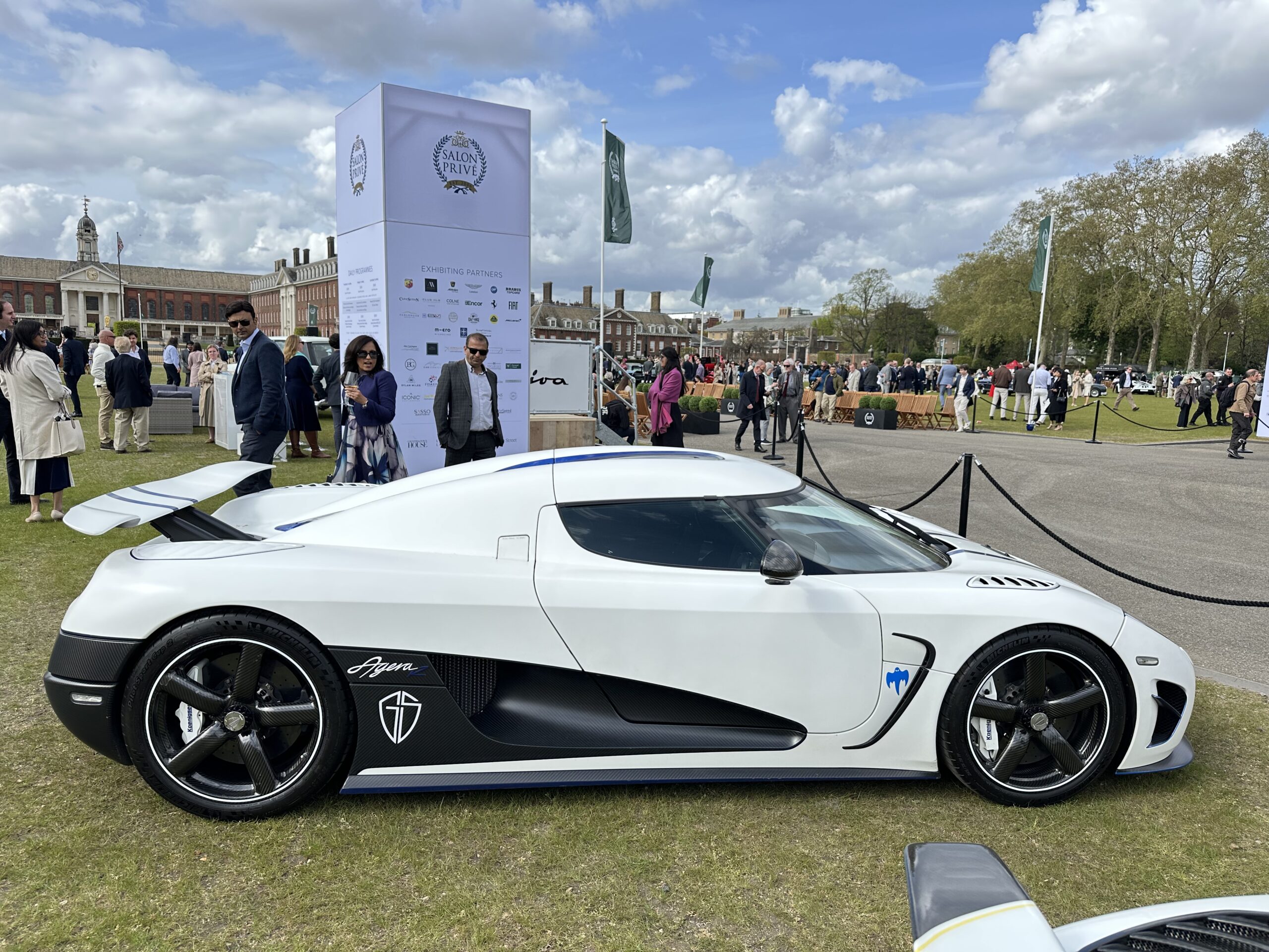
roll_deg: -2.2
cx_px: 634
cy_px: 476
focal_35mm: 24
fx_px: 880
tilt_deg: -7.5
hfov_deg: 71.6
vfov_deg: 56.8
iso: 80
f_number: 1.78
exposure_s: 1/1949
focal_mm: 6.86
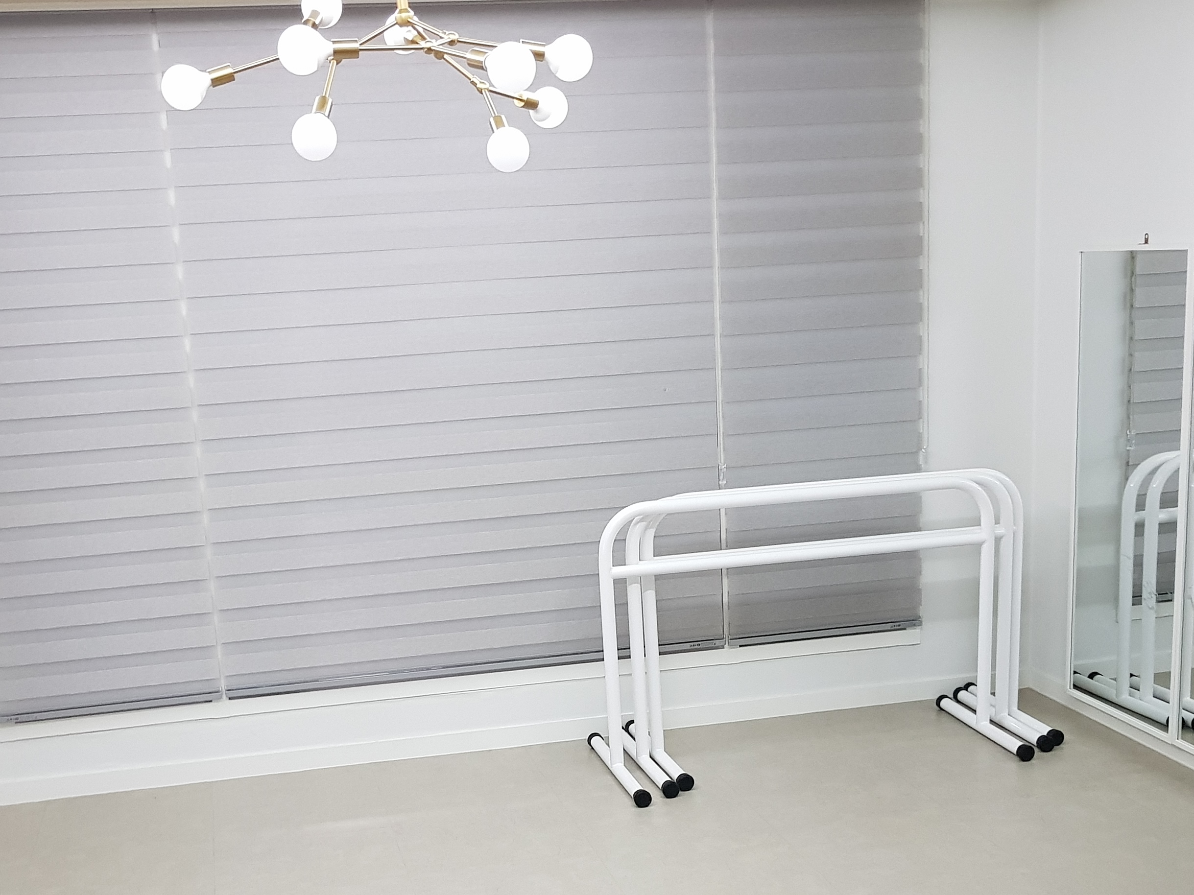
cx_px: 572
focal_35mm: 43
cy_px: 685
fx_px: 1483
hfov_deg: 43.8
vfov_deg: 32.9
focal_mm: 4.2
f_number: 1.7
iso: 250
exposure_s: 1/24
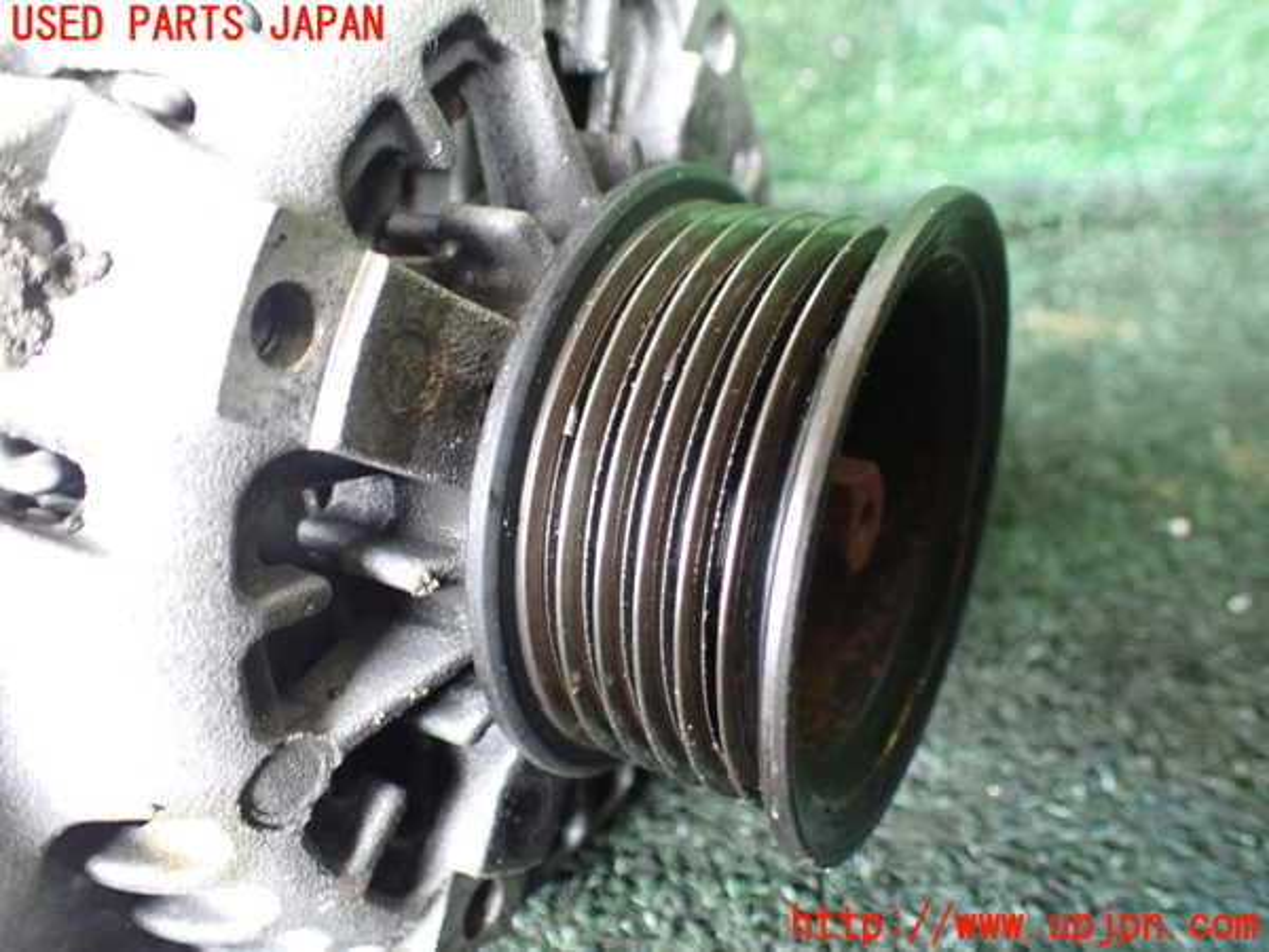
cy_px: 476
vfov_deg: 46.8
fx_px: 1100
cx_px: 634
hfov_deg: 60.0
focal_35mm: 30
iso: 800
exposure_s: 1/40
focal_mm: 5.4
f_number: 2.3
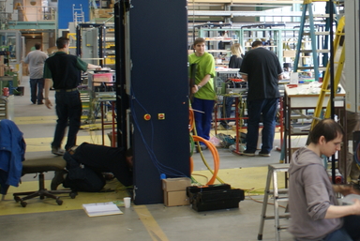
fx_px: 751
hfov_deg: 25.5
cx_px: 368
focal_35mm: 75
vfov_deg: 18.2
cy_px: 76
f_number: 4.5
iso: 125
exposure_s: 1/15
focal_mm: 24
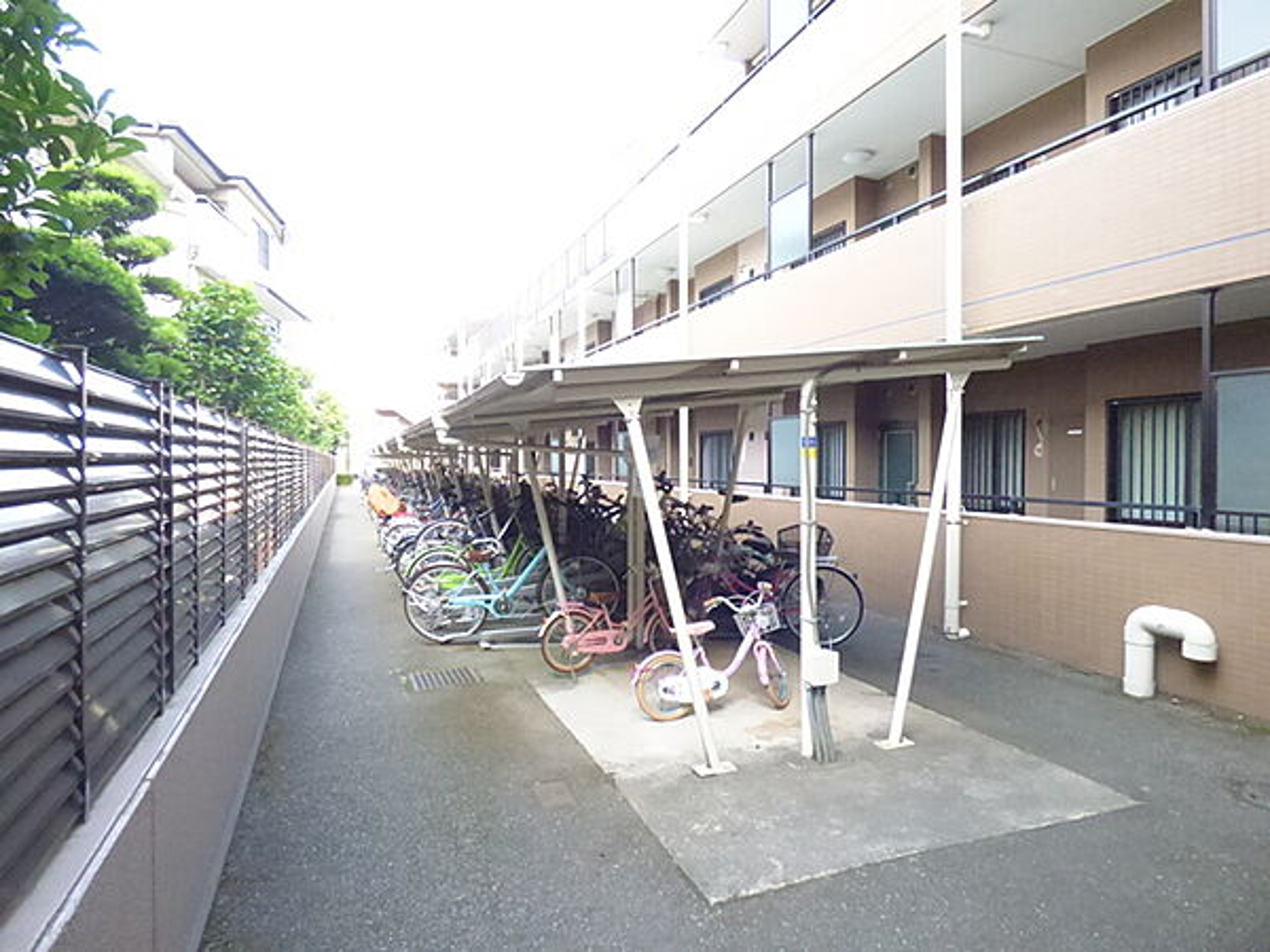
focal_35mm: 20
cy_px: 476
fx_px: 734
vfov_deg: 66.0
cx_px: 635
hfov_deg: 81.7
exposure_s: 1/1300
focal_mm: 3.58
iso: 1600
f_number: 2.8
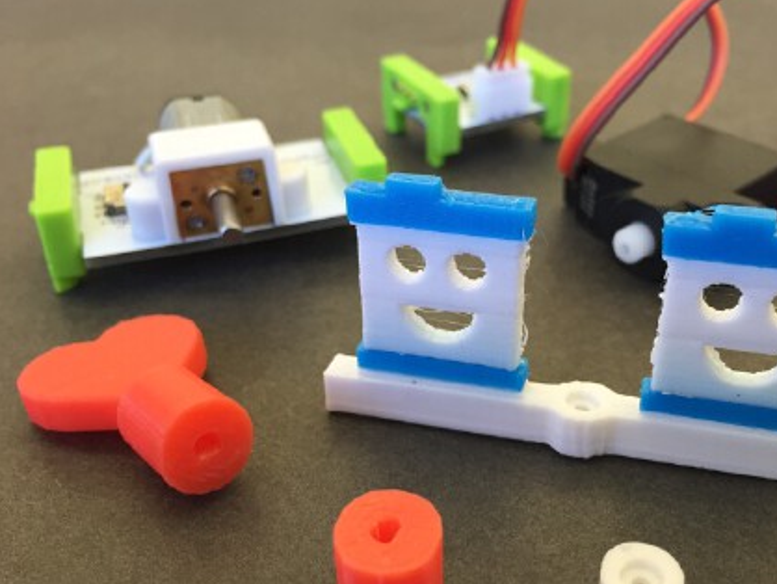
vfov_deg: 38.7
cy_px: 320
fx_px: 831
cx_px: 449
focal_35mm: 37
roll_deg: +0.3
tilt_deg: -34.6
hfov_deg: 49.9
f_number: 2.2
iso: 40
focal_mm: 4.15
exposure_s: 1/30
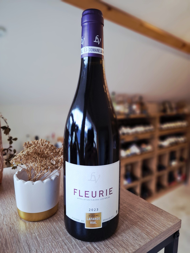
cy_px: 126
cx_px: 95
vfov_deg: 73.9
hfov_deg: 58.9
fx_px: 168
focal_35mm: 23
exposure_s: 1/100
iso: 160
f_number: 1.8
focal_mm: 5.54
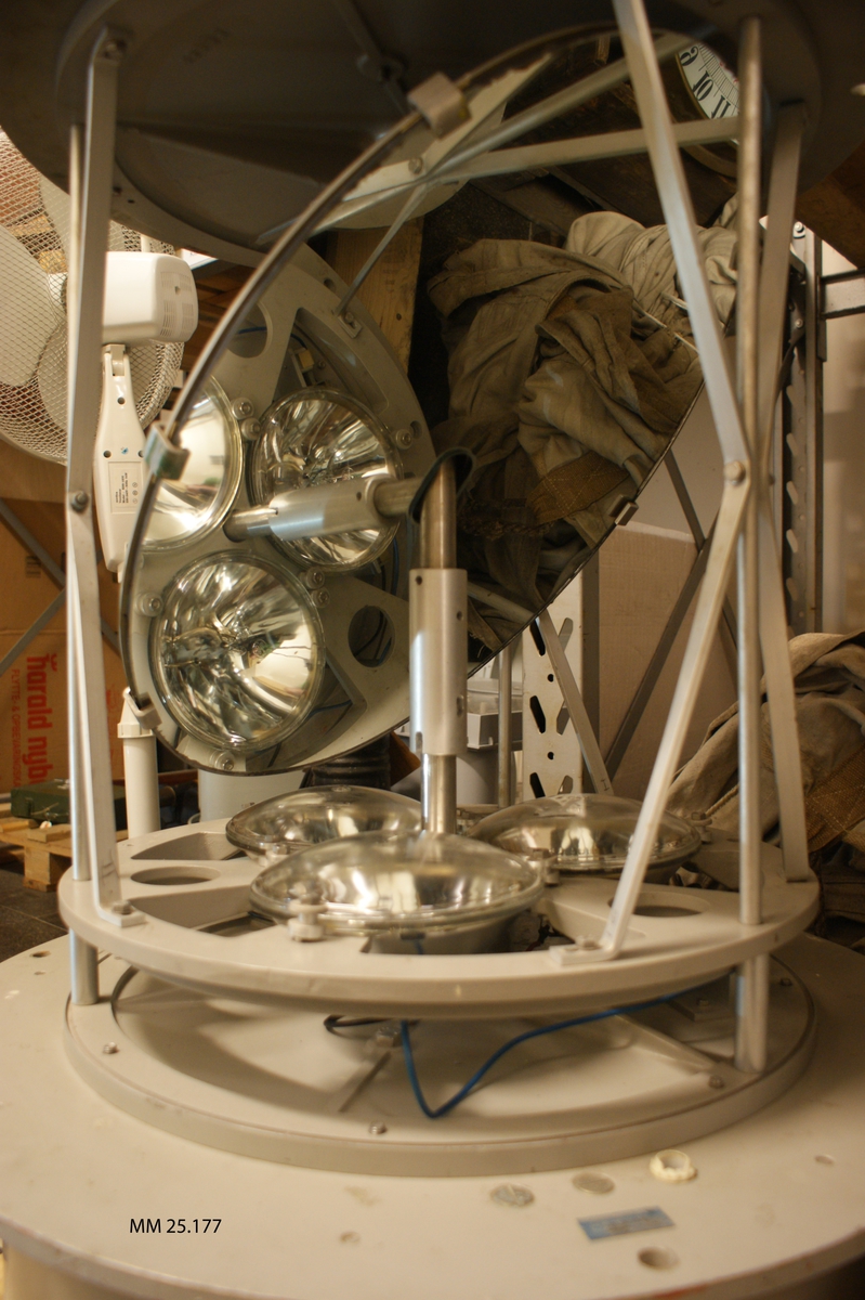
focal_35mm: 27
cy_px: 650
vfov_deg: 67.4
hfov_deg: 47.9
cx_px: 432
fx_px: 974
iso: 400
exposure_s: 1/8
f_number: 3.5
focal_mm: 18
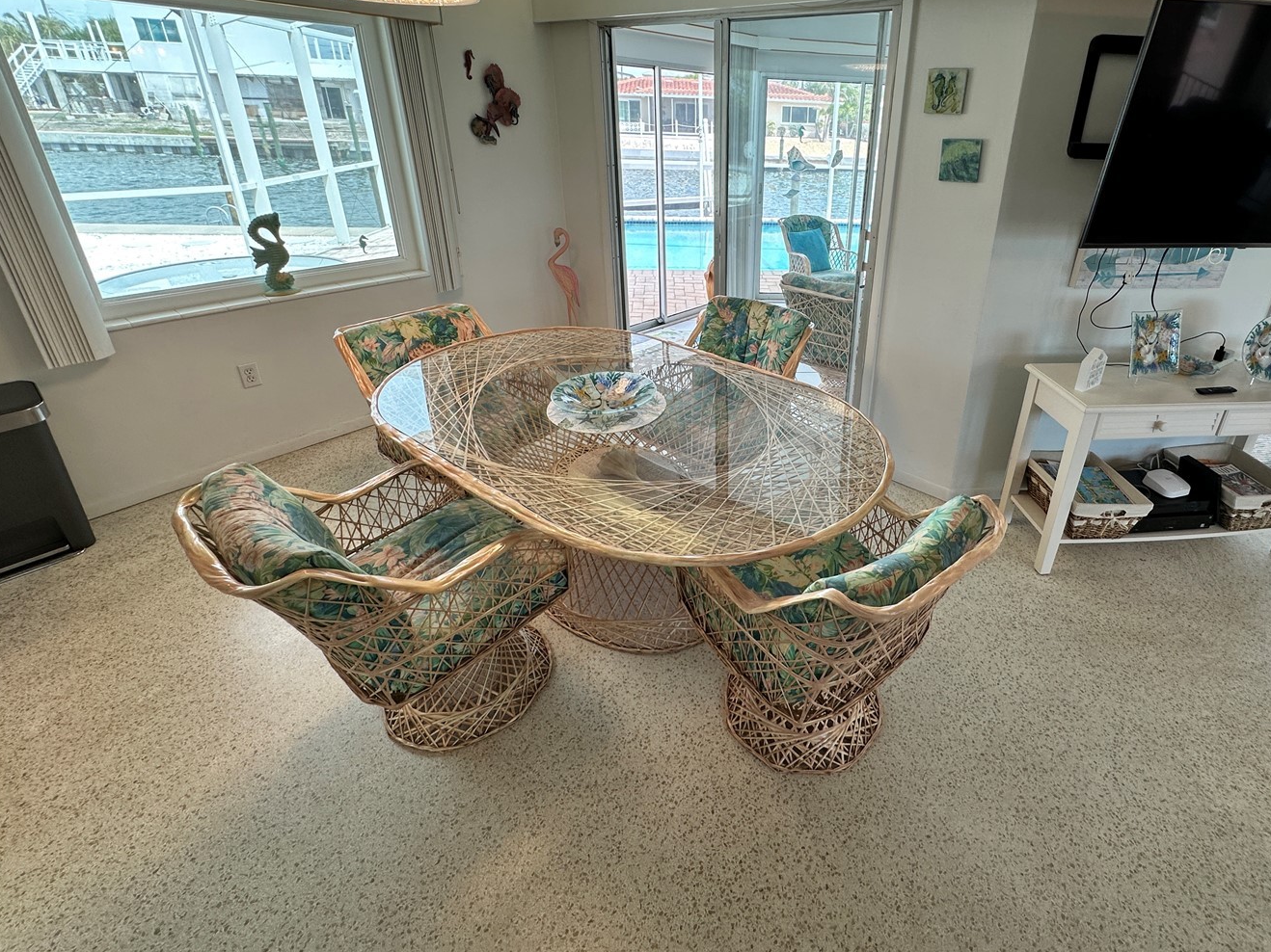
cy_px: 375
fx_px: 624
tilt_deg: -22.5
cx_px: 766
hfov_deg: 89.8
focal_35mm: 17
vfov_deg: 73.8
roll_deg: -2.6
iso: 64
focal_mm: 2.22
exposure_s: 1/120
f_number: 2.2
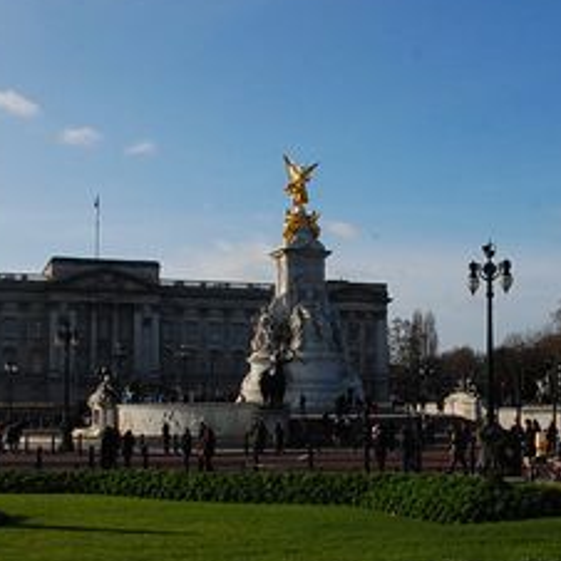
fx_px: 1008
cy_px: 333
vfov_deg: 31.0
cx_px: 398
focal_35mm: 55
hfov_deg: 30.7
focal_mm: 18
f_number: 11
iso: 400
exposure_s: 1/500
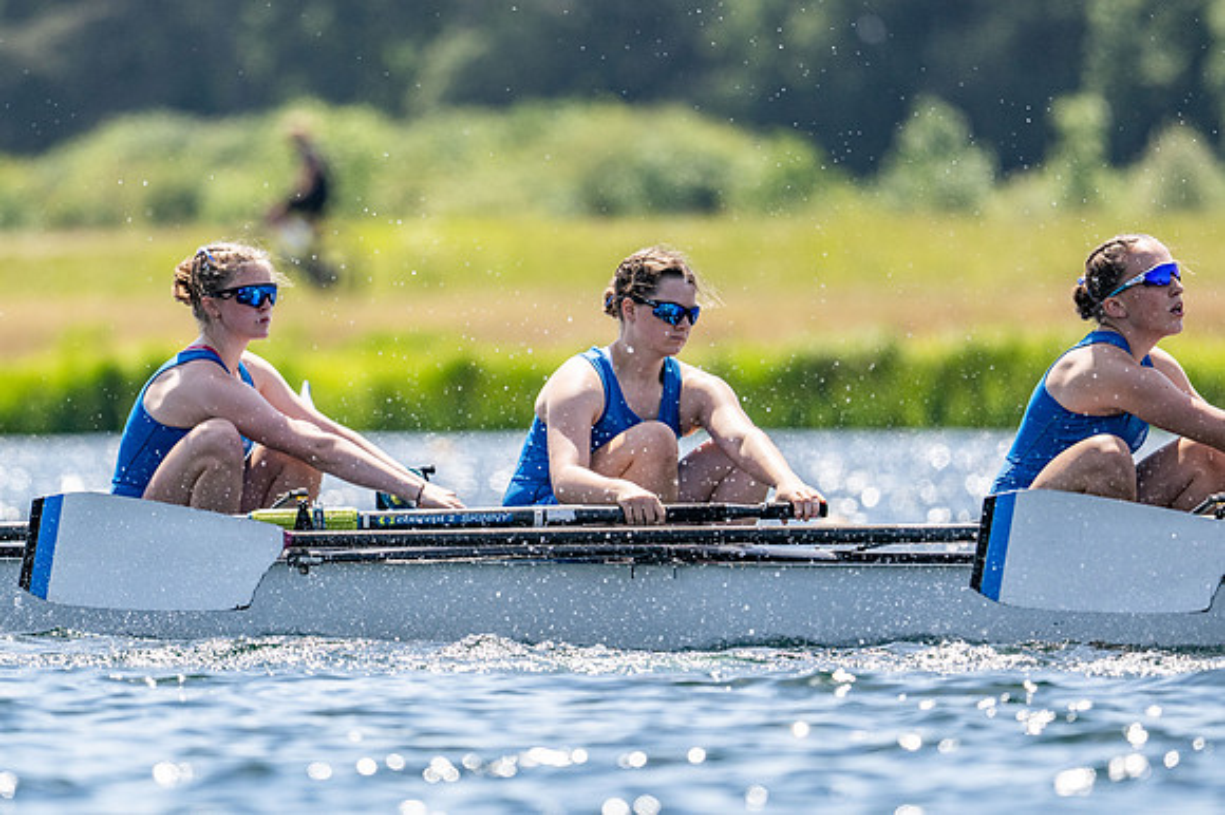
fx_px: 20404
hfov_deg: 3.4
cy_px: 408
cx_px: 612
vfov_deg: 2.3
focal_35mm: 600
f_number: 4.5
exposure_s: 1/2500
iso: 250
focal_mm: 400
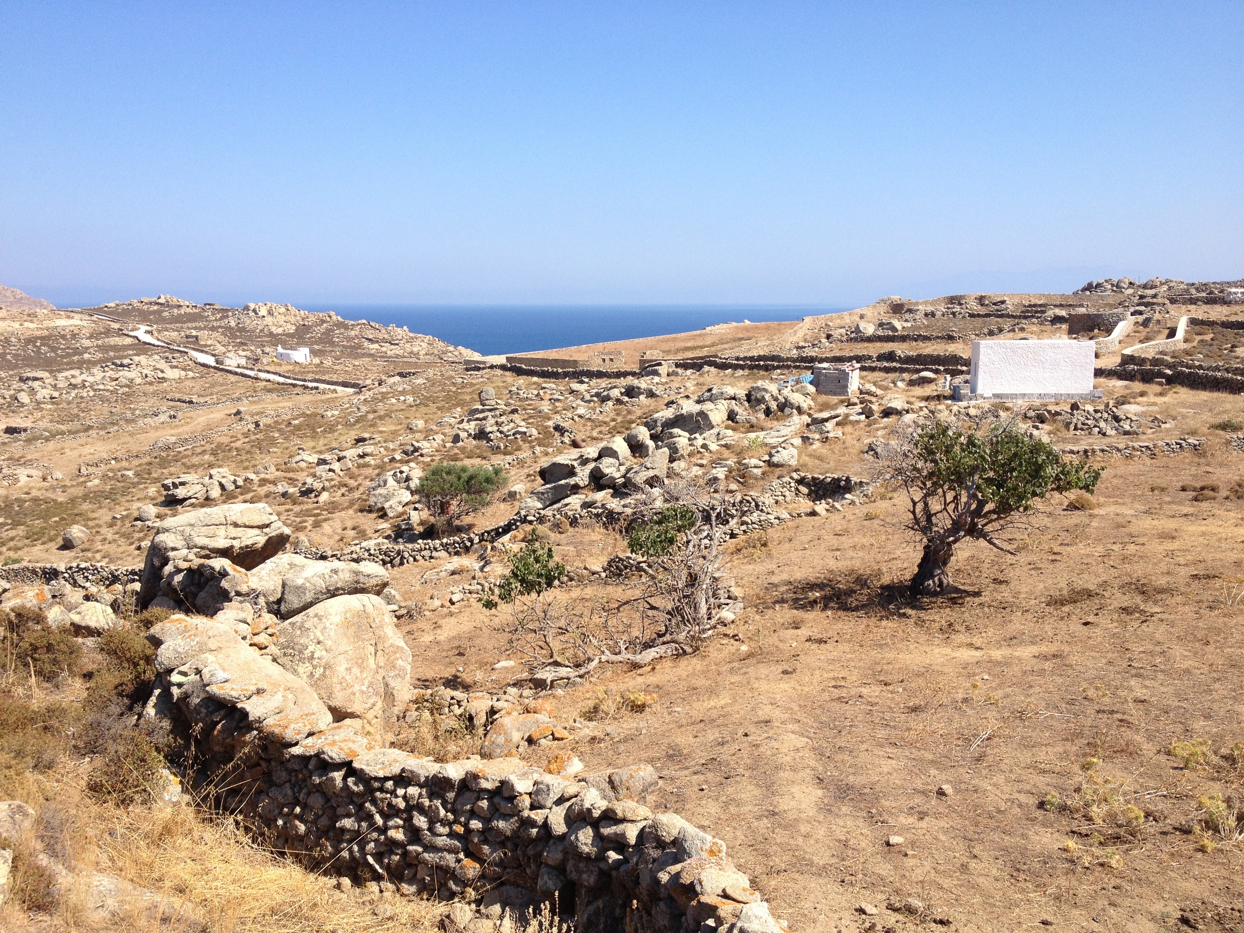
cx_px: 622
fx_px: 1258
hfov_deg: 52.6
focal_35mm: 35
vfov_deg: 40.7
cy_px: 466
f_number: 2.4
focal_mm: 4.28
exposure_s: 1/1381
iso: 50
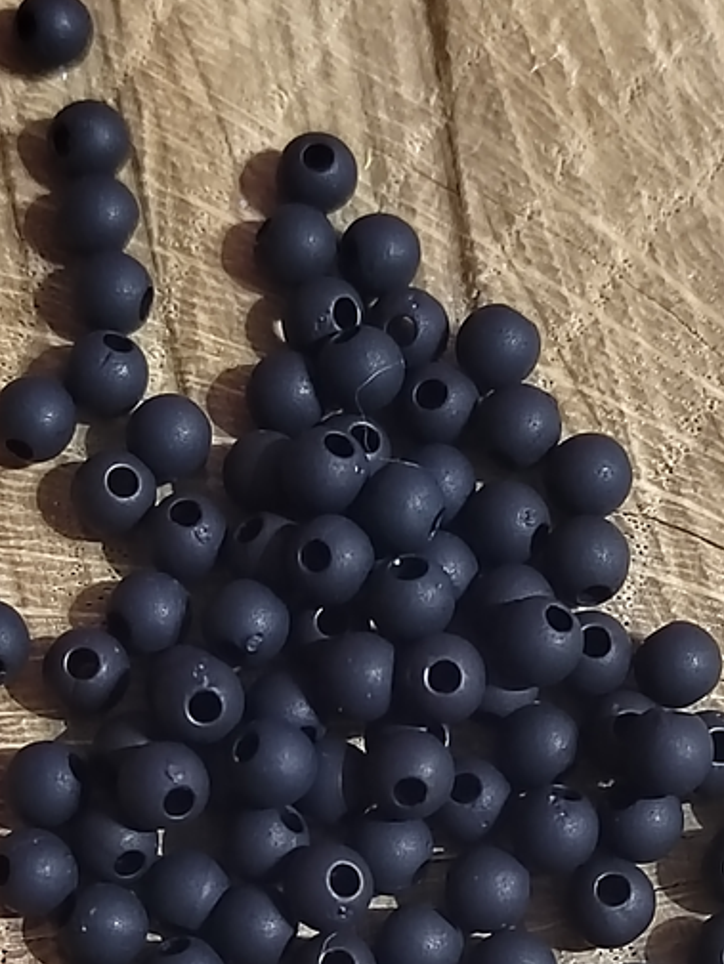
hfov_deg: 16.2
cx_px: 320
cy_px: 875
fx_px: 2537
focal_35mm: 91
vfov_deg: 21.1
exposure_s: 1/50
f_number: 1.9
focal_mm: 5.52
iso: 4360
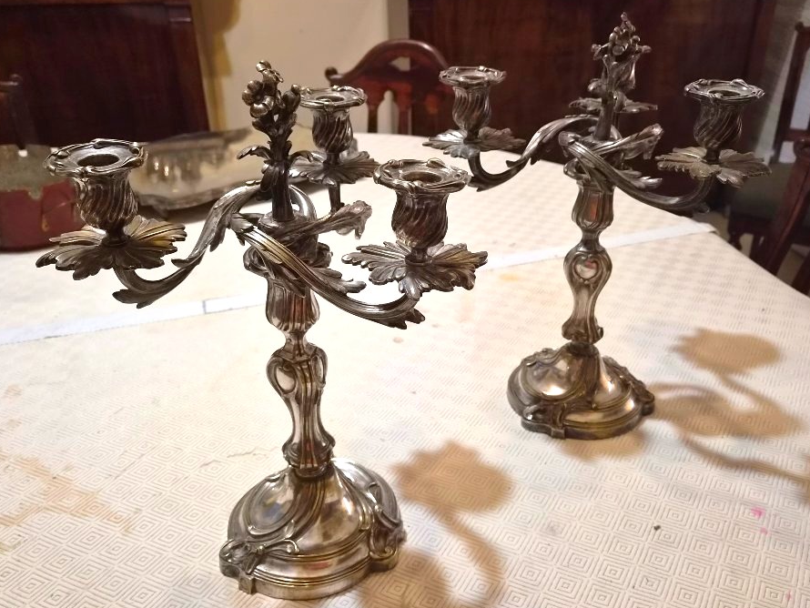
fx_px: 726
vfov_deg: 45.5
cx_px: 438
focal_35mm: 31
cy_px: 310
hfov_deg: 58.3
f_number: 1.8
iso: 800
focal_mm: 5.4
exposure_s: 1/100
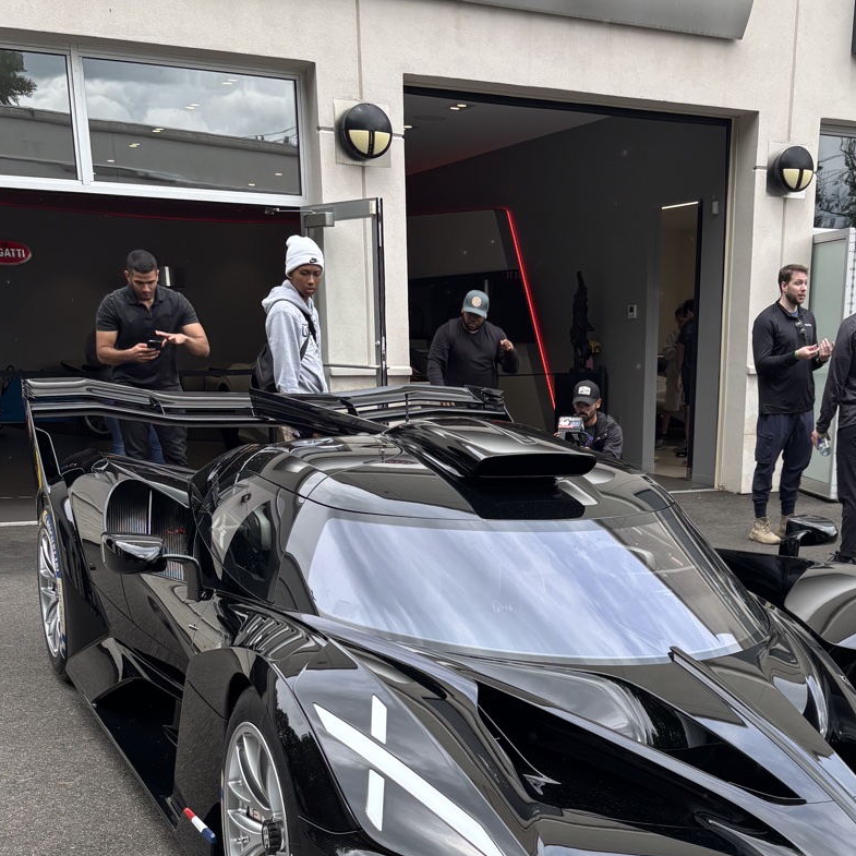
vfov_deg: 35.0
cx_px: 559
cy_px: 746
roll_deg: -0.5
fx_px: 1287
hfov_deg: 36.5
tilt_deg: -16.9
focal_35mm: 46
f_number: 1.6
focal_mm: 5.96
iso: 50
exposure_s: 1/711
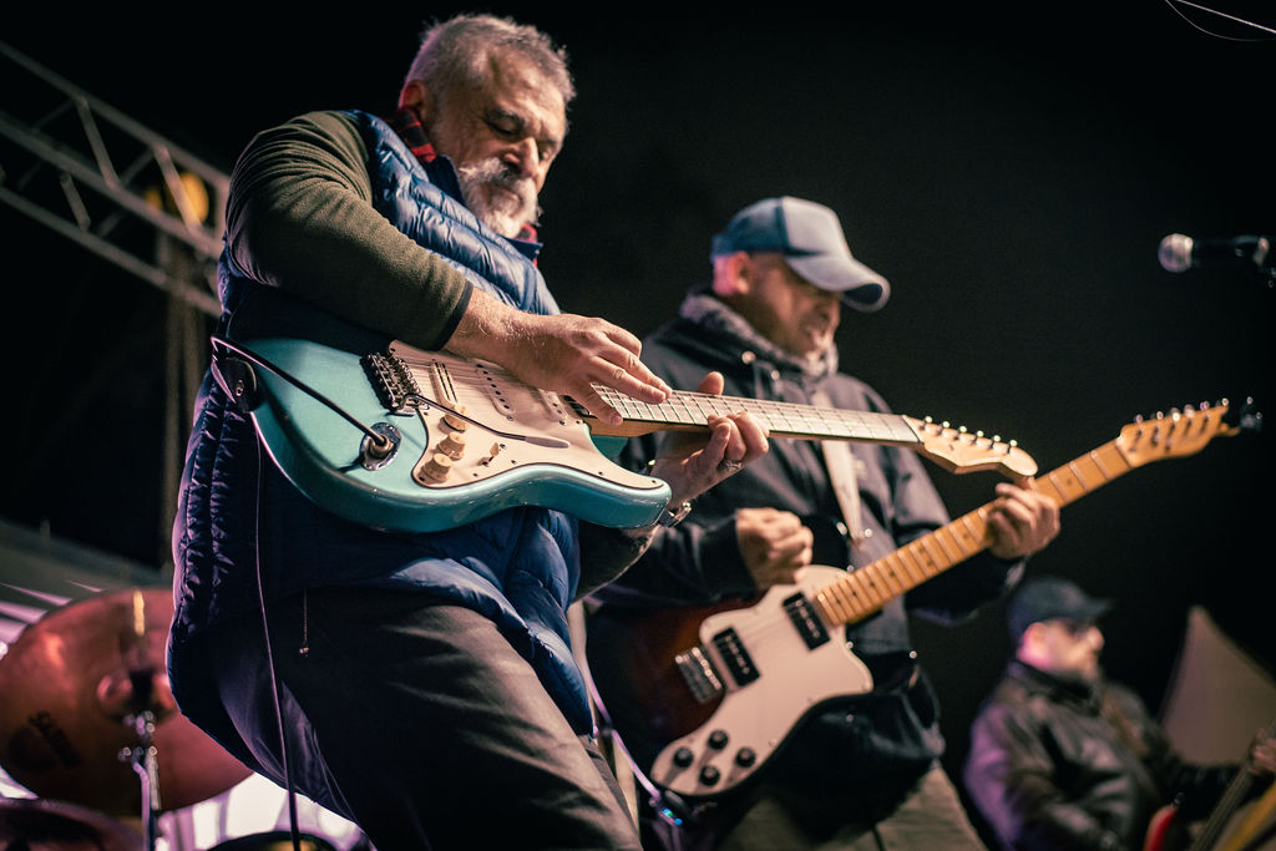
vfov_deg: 27.0
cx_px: 638
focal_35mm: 50
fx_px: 1772
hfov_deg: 39.6
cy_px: 426
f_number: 2.5
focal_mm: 50
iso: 2000
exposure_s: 1/200
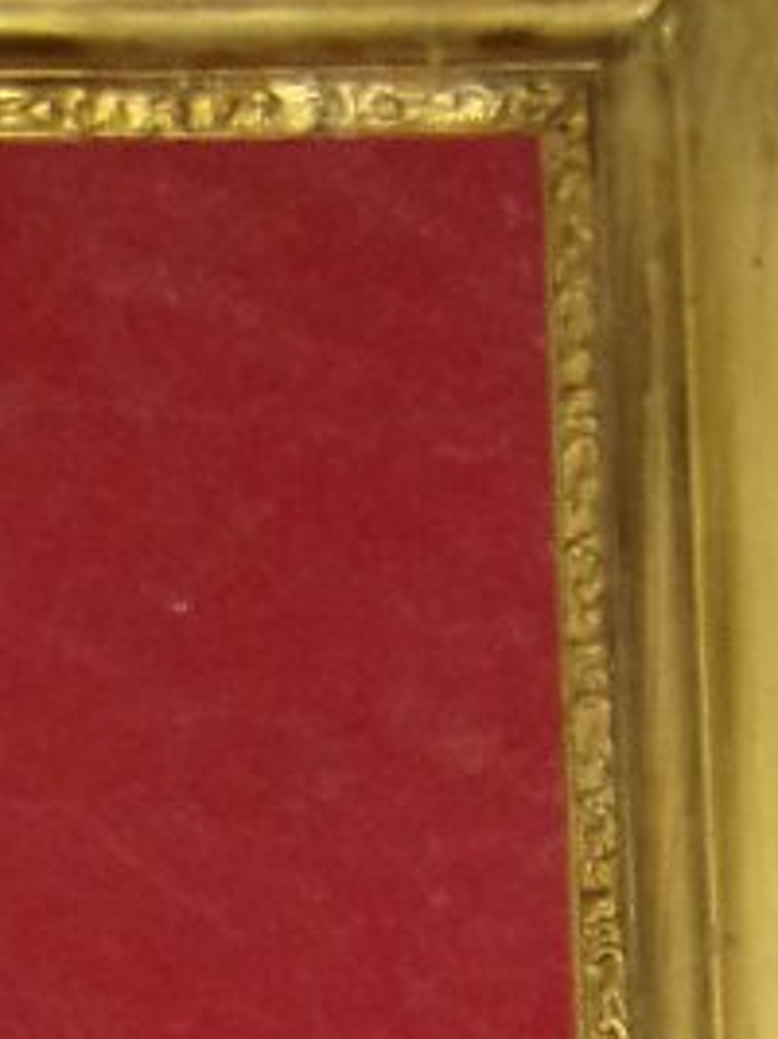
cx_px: -319
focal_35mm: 162
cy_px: 1802
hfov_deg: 9.0
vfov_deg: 11.4
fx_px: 4859
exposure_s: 1/34
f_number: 3.9
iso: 200
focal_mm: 6.5
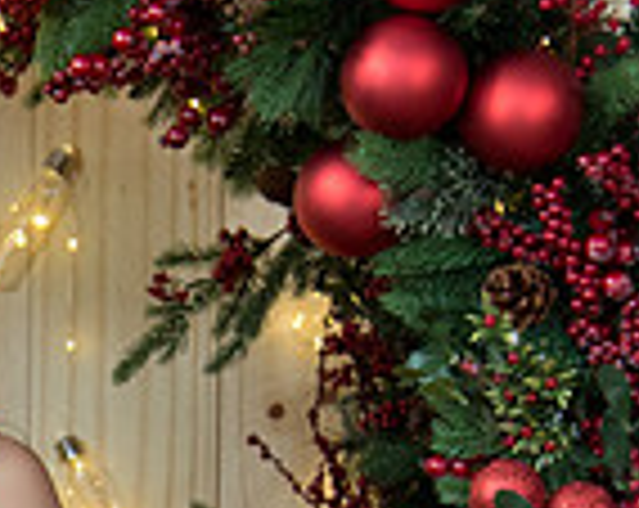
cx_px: -436
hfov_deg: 7.8
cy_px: 676
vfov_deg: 6.3
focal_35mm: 242
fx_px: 4567
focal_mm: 50
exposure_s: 1/80
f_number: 4.5
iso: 1000
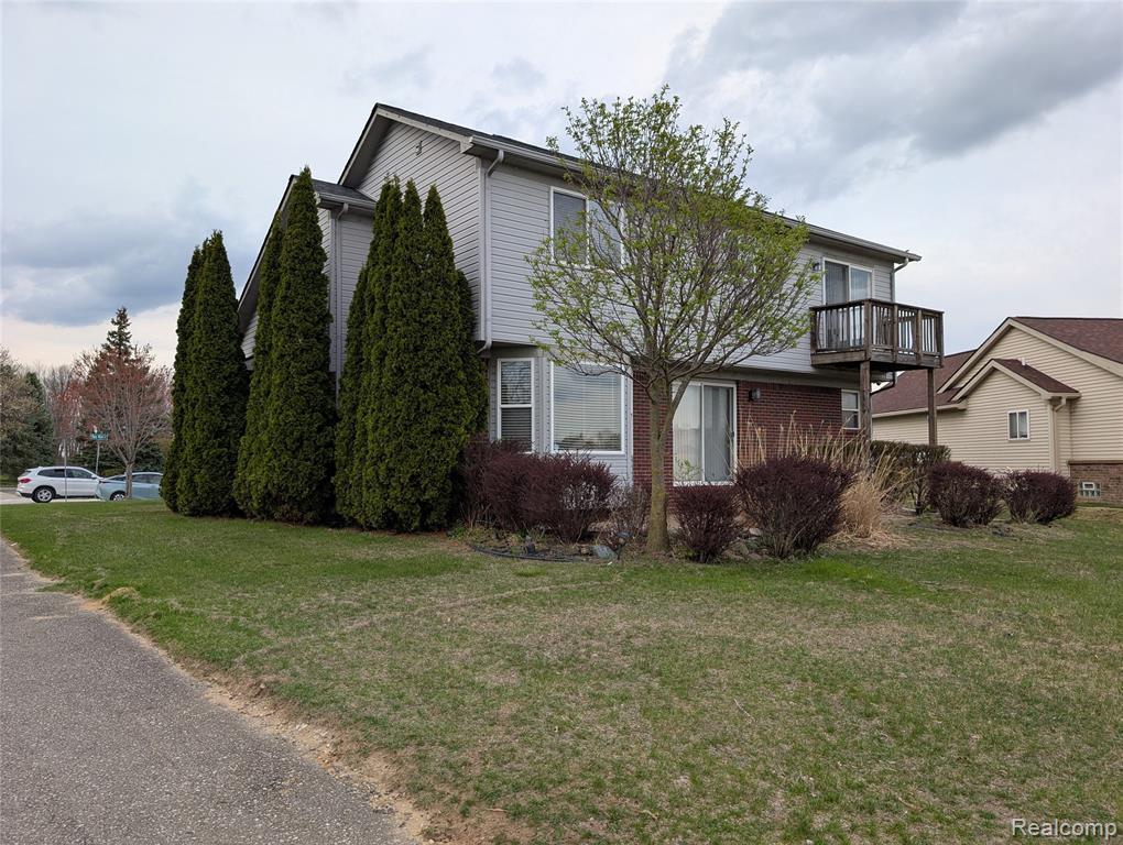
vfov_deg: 56.9
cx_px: 562
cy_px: 422
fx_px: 780
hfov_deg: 71.5
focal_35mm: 24
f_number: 1.68
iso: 22
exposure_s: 1/265
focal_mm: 6.9
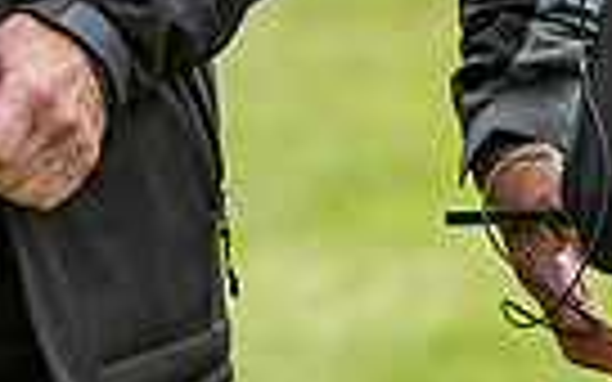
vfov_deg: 1.2
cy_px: -395
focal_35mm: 1074
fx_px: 17913
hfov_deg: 2.0
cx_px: 400
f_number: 5
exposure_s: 1/250
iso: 200
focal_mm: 165
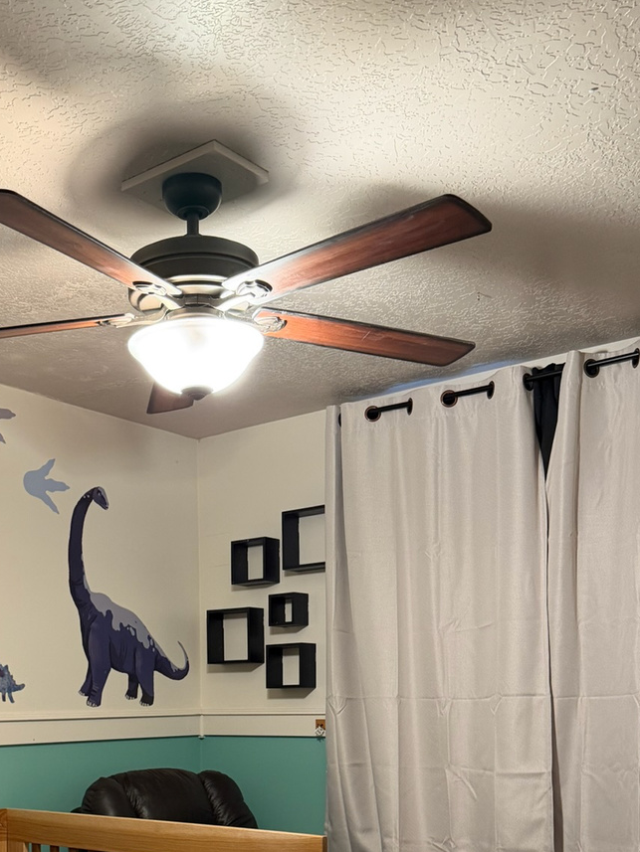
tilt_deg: -1.0
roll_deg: +0.0
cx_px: 192
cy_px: 728
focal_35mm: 43
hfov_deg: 33.2
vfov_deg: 41.2
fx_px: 1060
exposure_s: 1/60
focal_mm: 6.76
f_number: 1.78
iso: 320
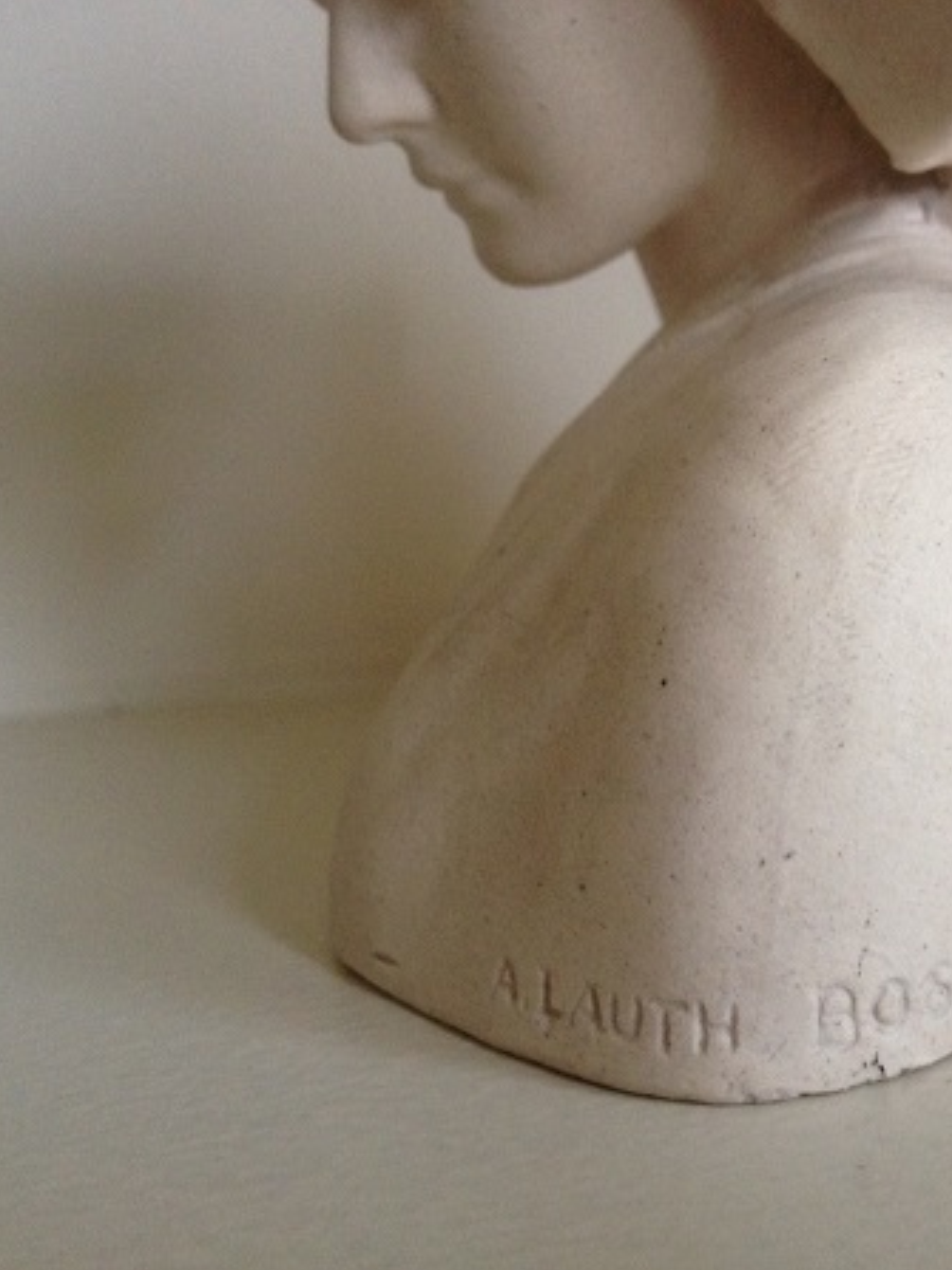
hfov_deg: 30.1
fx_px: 1724
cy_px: 636
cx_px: 776
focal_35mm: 47
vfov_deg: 40.4
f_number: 2.4
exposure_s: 1/20
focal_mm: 4.28
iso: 160
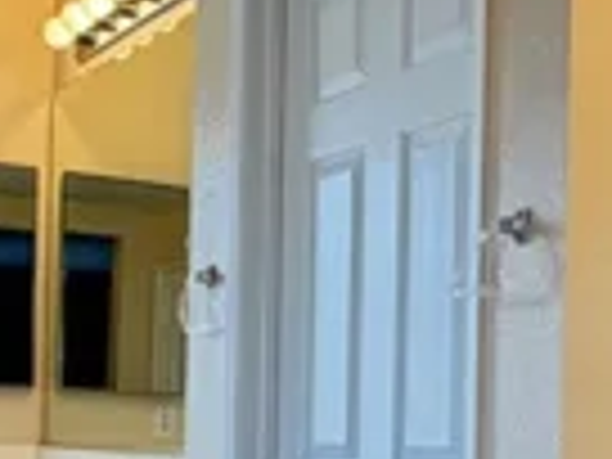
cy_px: 450
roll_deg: -1.7
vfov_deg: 18.7
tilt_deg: +0.8
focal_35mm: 77
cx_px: 412
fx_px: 1361
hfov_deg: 25.2
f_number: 2.2
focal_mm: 2.22
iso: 80
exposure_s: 1/120
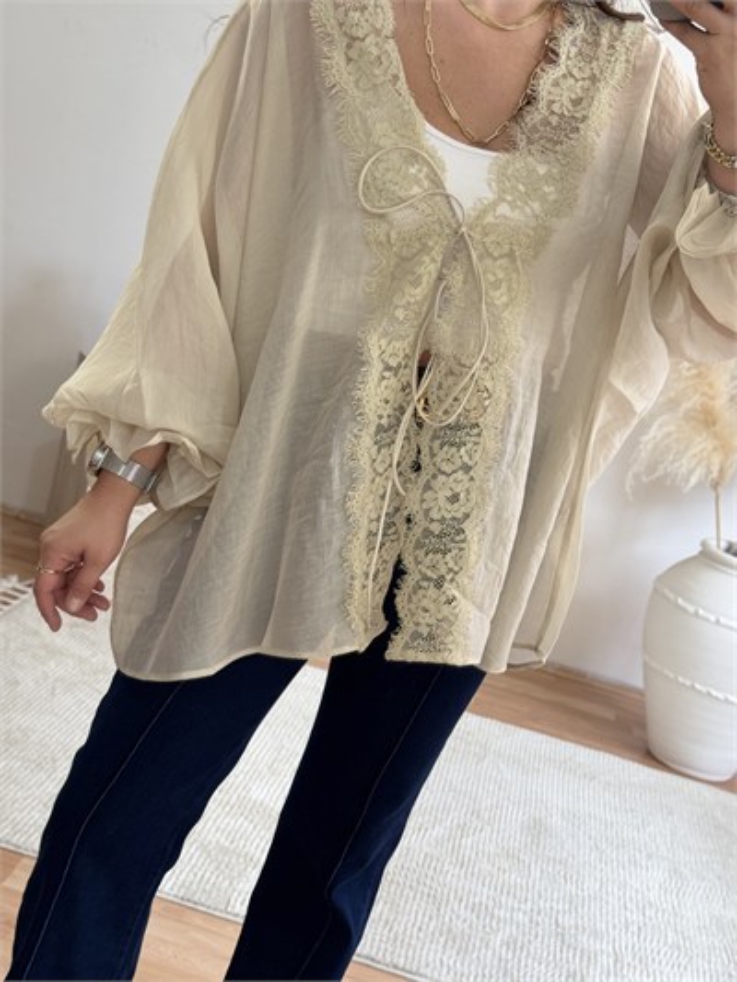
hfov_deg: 30.3
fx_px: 1362
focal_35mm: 48
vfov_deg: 39.6
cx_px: 368
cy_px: 491
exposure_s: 1/100
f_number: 1.78
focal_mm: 6.76
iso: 64
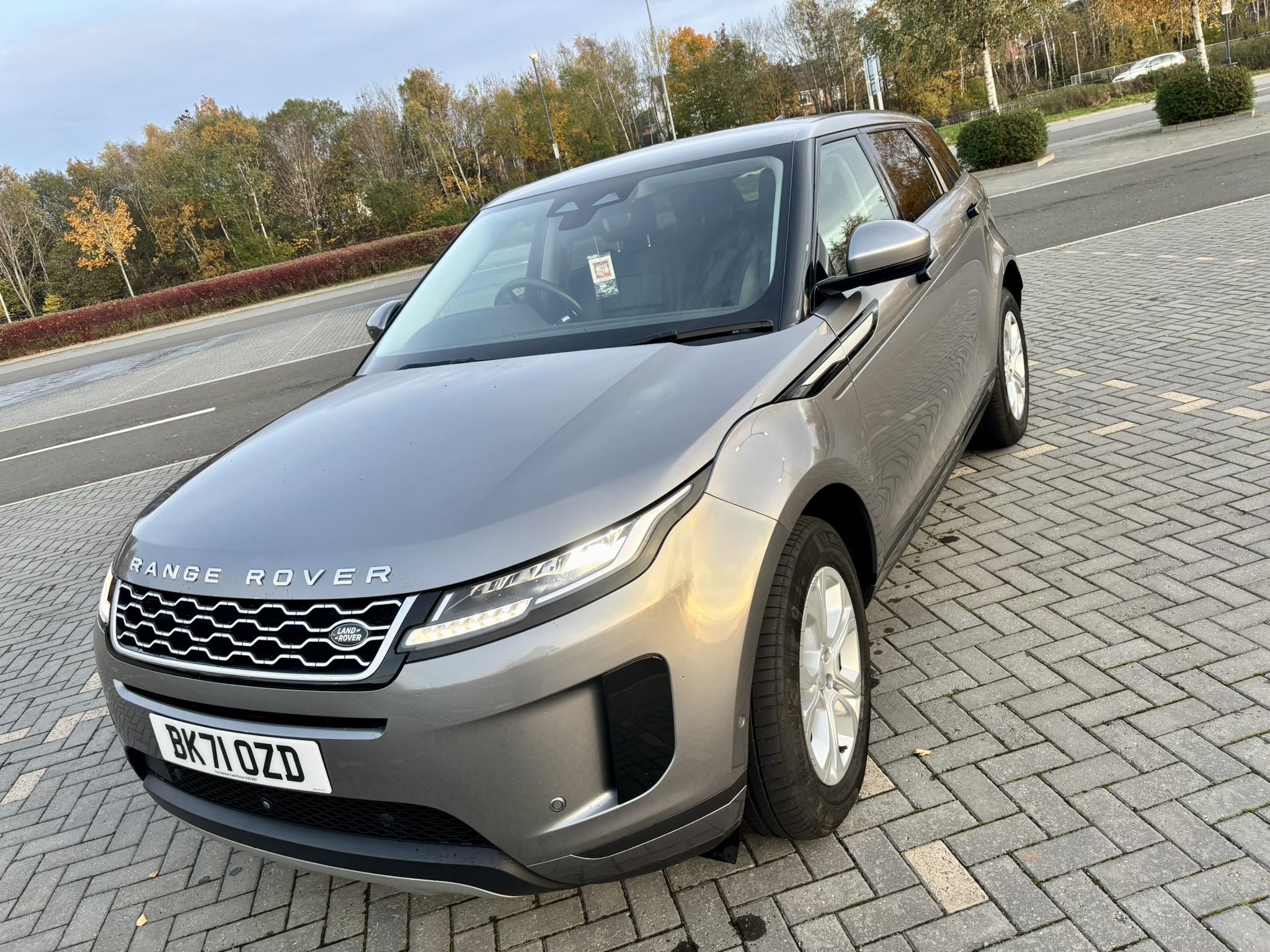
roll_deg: +13.9
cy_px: 476
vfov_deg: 53.1
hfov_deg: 67.3
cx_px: 635
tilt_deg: -13.7
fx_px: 954
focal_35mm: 26
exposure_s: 1/100
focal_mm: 5.96
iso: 64
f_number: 1.6
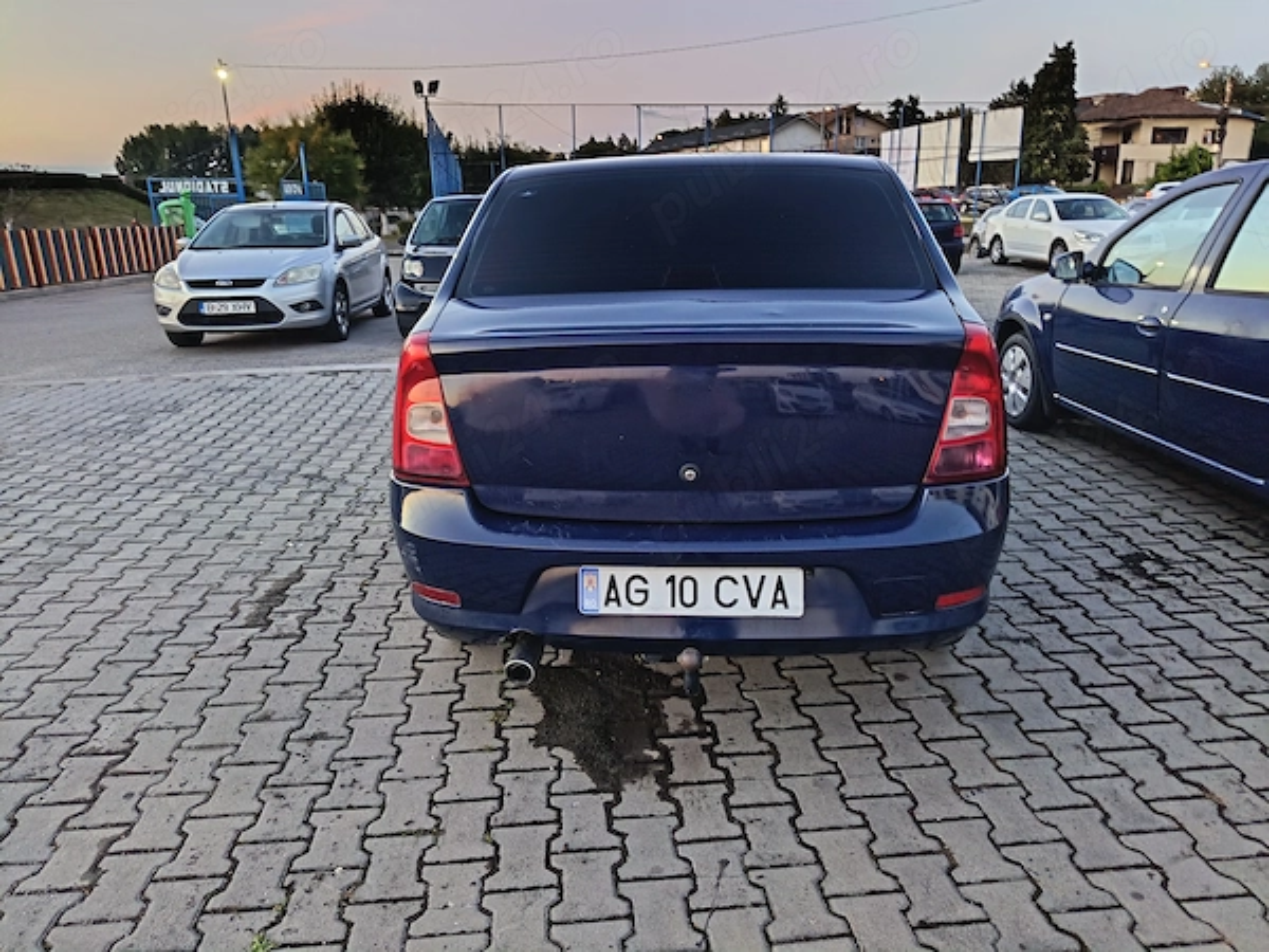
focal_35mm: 24
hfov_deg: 71.6
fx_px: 880
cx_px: 634
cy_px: 476
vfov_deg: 56.8
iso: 1301
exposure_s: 1/33.3
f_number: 1.75
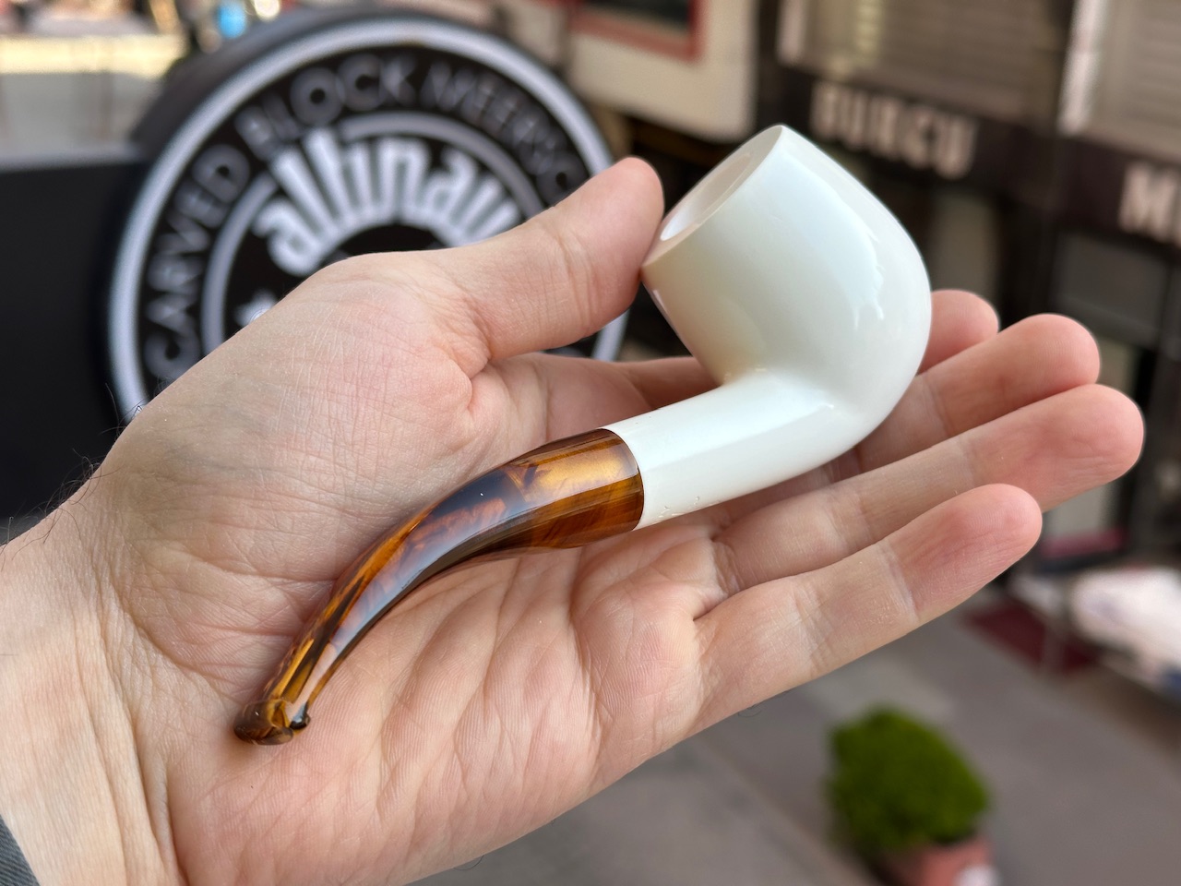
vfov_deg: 30.3
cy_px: 443
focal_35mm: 48
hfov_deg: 39.7
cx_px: 590
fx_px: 1638
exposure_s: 1/417
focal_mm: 6.86
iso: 64
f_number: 1.78
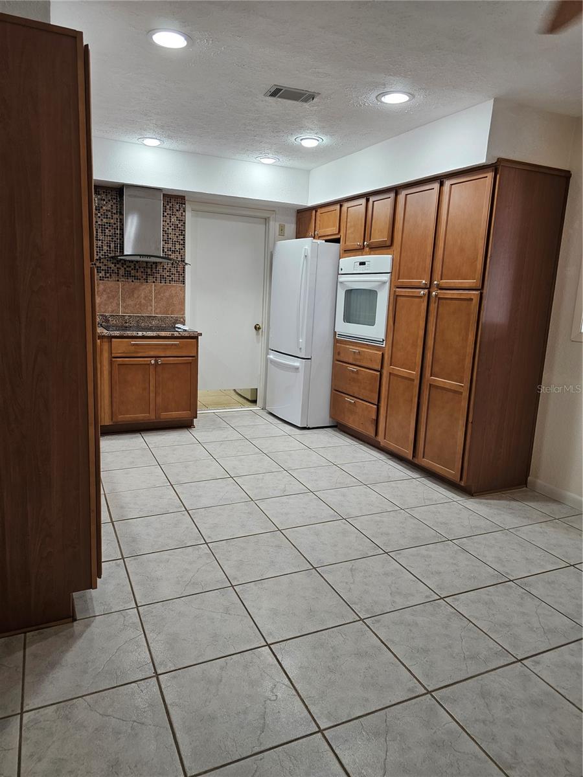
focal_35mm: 23
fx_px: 516
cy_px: 388
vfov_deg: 73.9
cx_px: 292
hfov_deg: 58.9
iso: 100
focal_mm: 6.3
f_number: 1.7
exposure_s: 1/120
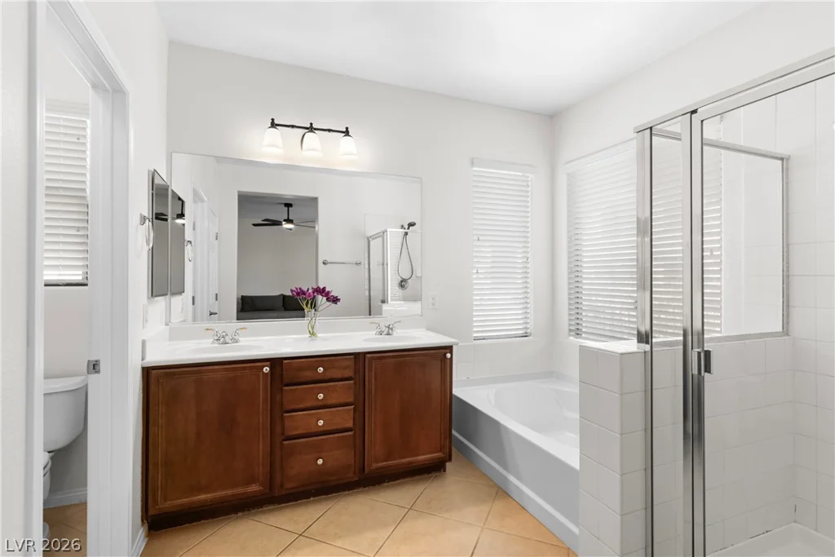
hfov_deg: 93.3
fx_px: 394
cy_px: 278
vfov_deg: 70.5
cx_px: 418
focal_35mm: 17
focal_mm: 17
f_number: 8
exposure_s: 1/40
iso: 400
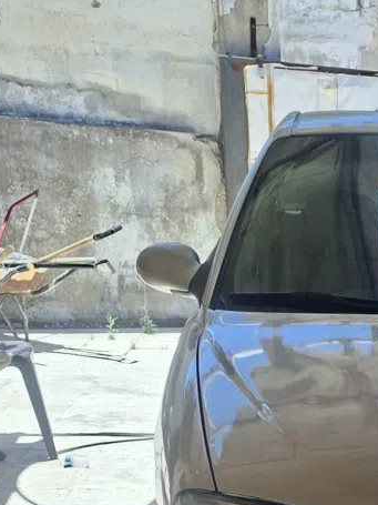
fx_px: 1005
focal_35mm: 69
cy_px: 703
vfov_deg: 23.8
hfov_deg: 19.7
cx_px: 481
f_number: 1.8
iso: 50
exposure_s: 1/532
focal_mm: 5.54
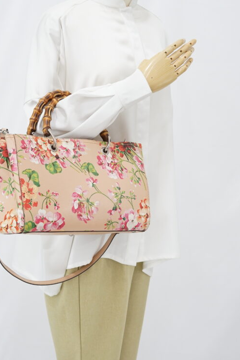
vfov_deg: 29.2
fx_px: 690
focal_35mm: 69
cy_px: 179
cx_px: 98
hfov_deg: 19.7
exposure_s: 1/8
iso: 640
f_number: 6.3
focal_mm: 50
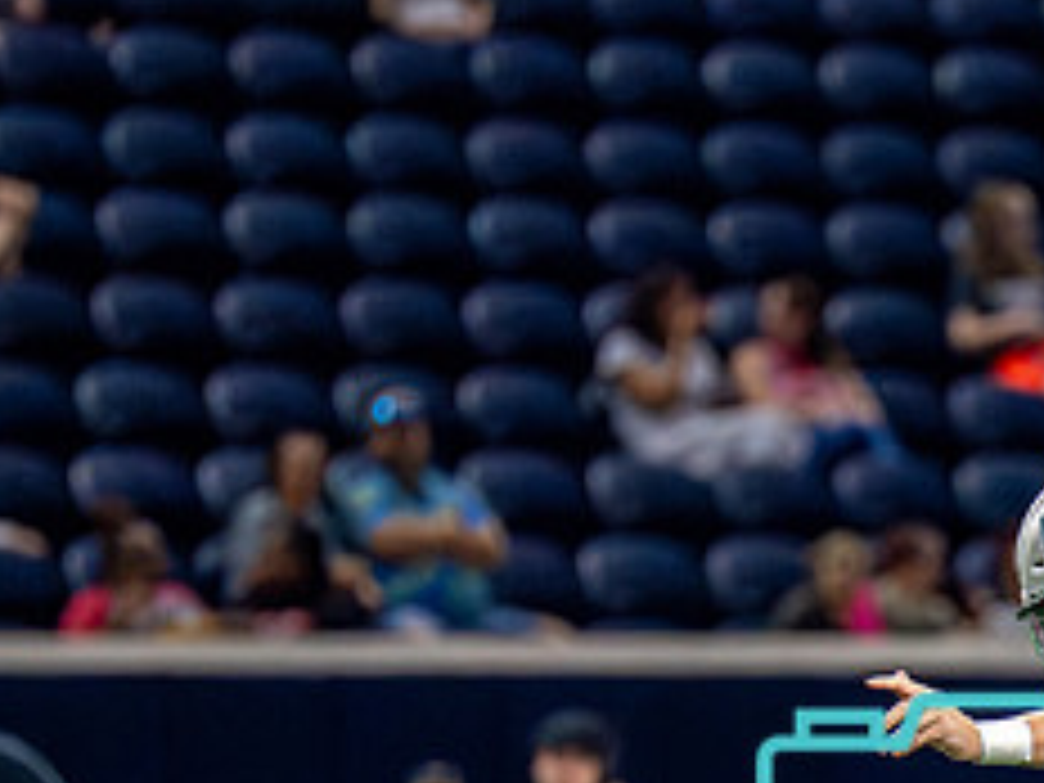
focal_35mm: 772
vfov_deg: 1.9
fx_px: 23283
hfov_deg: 2.6
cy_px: 798
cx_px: 1376
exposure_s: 1/2000
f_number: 2.8
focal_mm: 200
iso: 5000
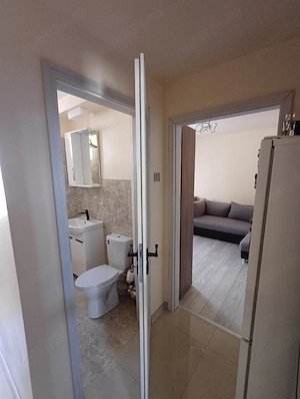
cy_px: 200
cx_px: 150
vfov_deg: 94.5
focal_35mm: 16
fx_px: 185
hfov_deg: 78.1
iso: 250
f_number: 2.2
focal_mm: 1.64
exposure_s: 1/25.1
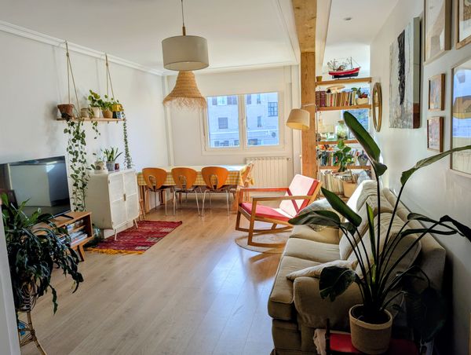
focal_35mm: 24
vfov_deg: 57.0
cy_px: 178
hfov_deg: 71.5
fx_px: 327
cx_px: 236
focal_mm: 6.81
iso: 51
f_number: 1.85
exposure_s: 1/410
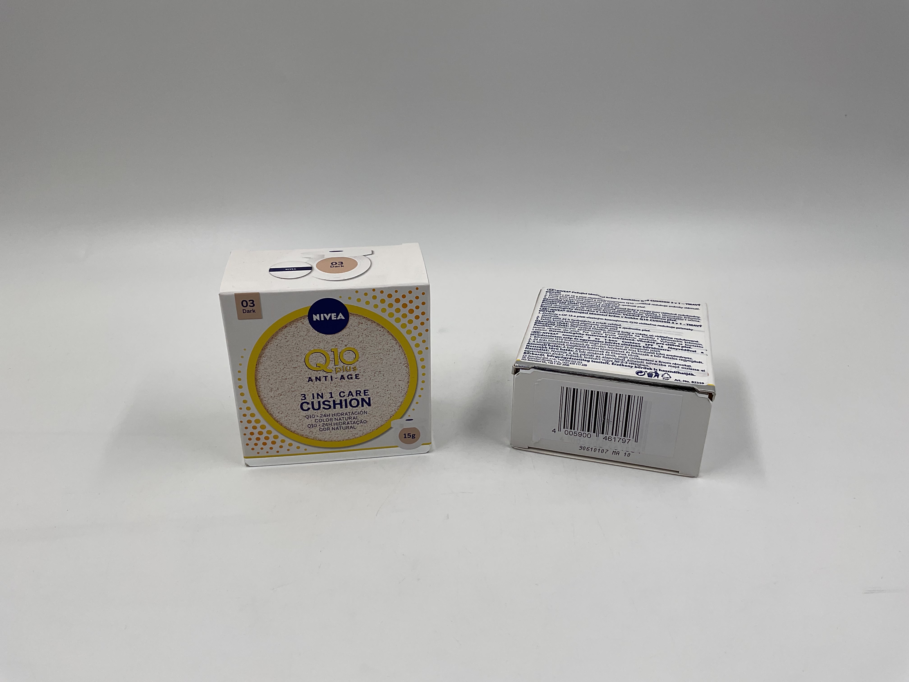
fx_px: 762
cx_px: 454
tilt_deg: -29.3
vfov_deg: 48.2
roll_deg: -0.7
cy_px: 341
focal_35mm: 29
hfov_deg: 61.7
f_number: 1.8
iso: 16
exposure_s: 1/307
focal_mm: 3
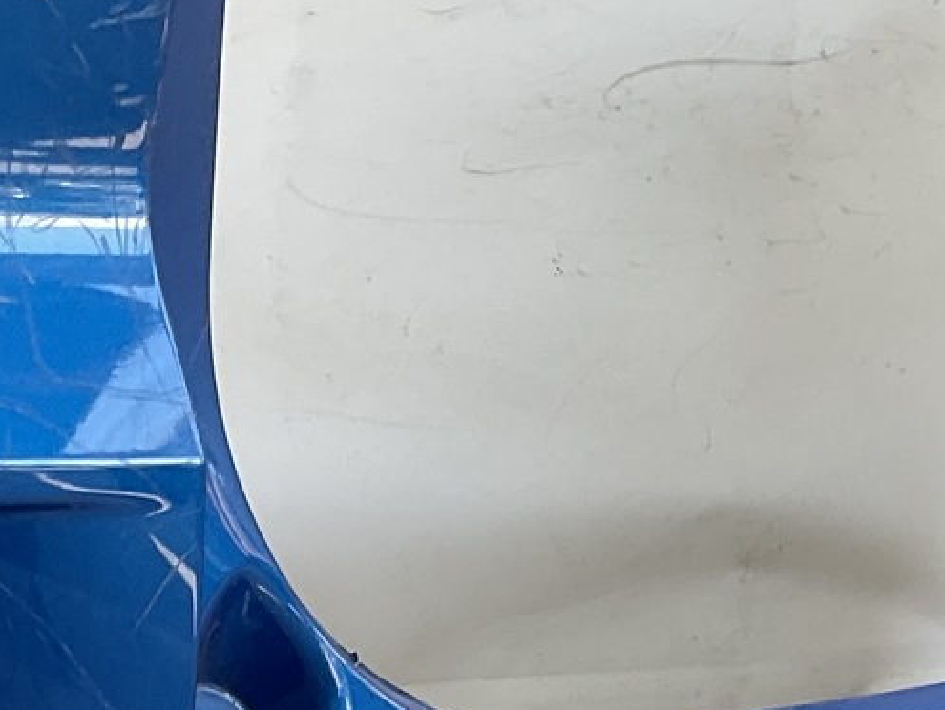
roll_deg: -3.8
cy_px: 819
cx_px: -32
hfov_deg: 16.3
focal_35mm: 118
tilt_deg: -16.5
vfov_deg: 12.3
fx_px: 3224
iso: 25
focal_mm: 3
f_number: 1.8
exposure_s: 1/120
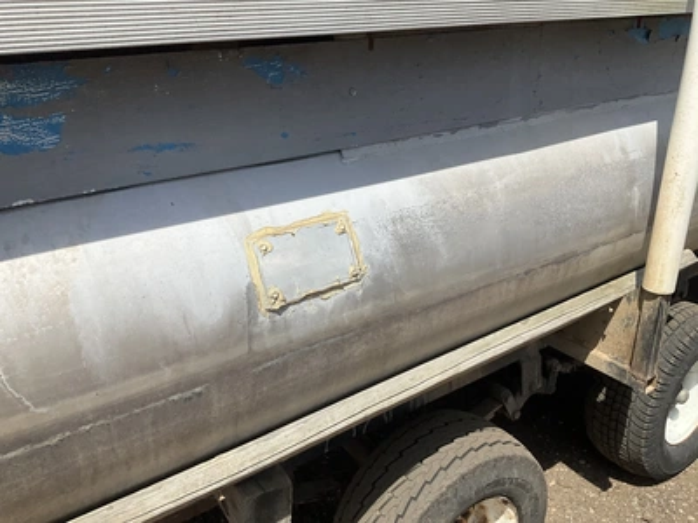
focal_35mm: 29
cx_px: 349
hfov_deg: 61.7
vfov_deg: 48.2
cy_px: 262
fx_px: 585
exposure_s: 1/2320
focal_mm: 3
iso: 25
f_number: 1.8
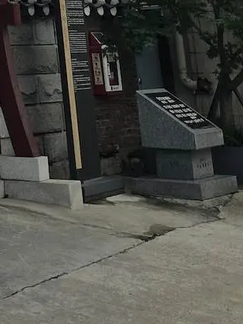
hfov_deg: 12.2
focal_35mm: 112
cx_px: -187
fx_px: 1049
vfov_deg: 14.9
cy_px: -294
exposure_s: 1/1623
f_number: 1.7
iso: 12
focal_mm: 6.3
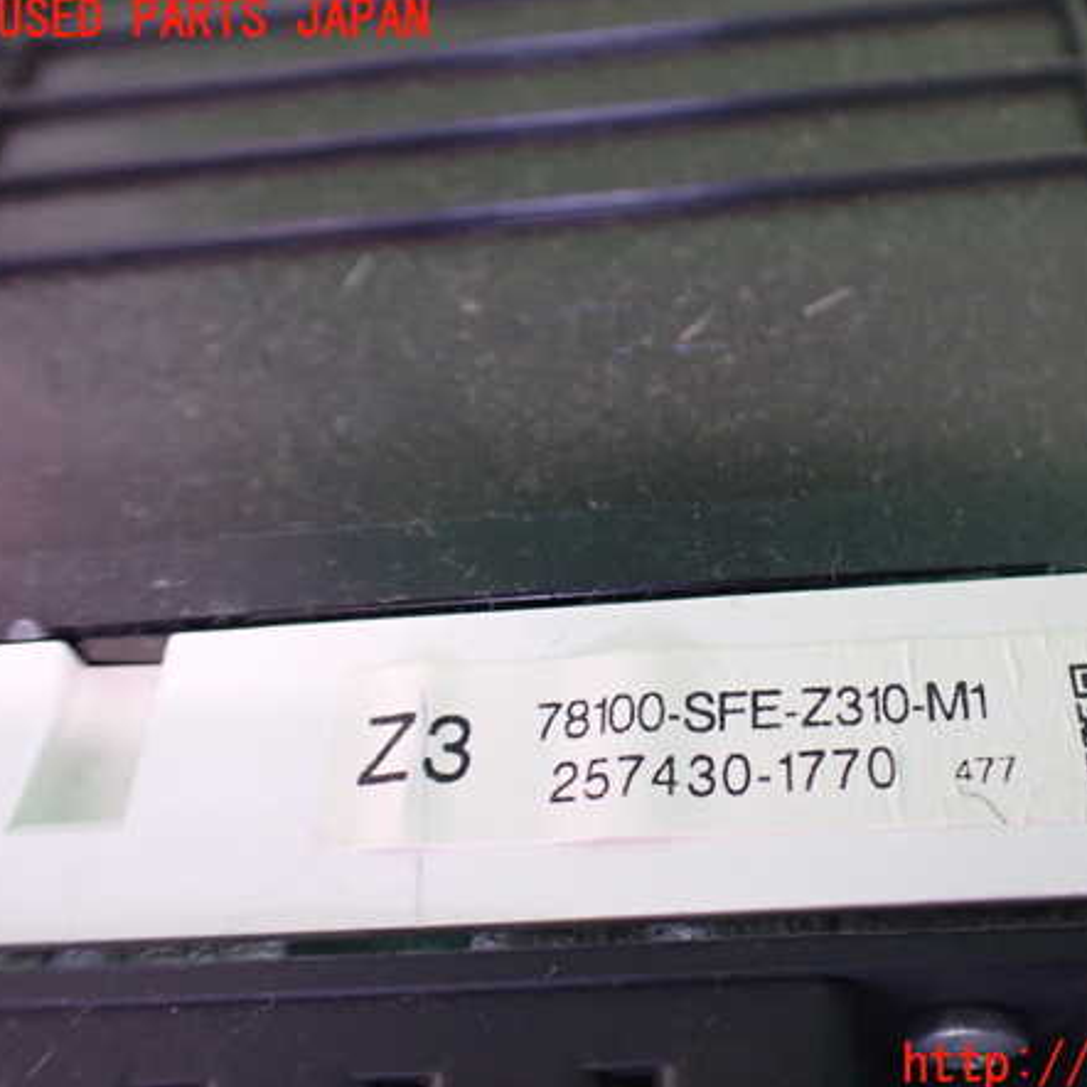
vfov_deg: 46.0
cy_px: 544
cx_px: 721
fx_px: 1279
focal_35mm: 36
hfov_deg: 45.4
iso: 800
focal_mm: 5.4
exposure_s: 1/50
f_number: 2.3
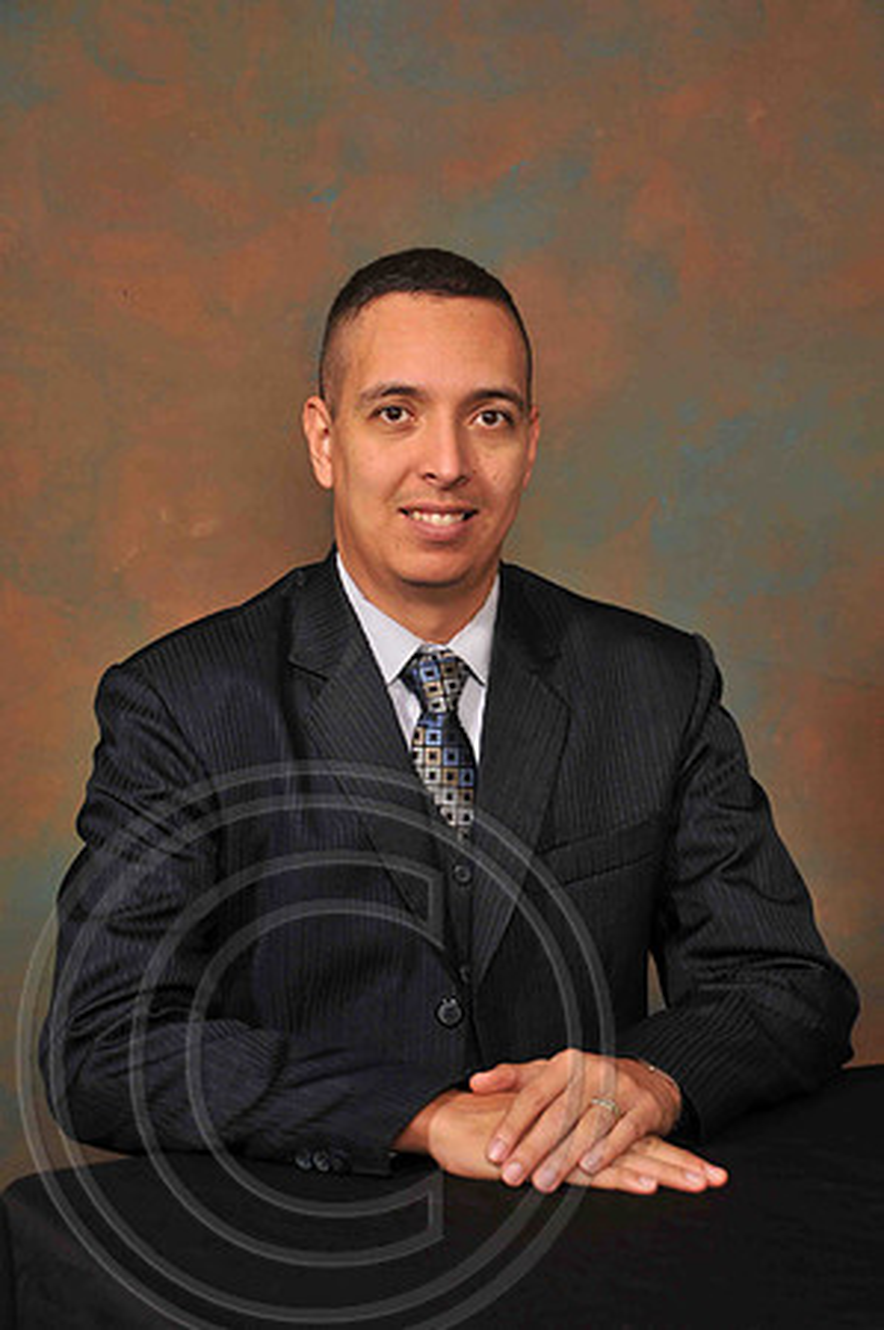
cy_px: 665
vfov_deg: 26.0
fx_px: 2879
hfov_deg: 17.5
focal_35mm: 78
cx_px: 442
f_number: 6.3
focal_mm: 52
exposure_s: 1/60
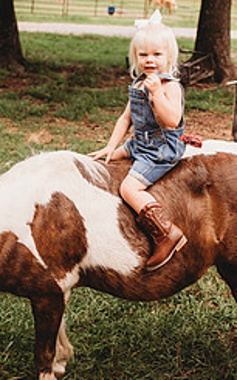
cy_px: 65
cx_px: 178
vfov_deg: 42.0
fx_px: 465
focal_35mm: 45
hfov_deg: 28.2
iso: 100
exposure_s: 1/640
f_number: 2.2
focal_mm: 24
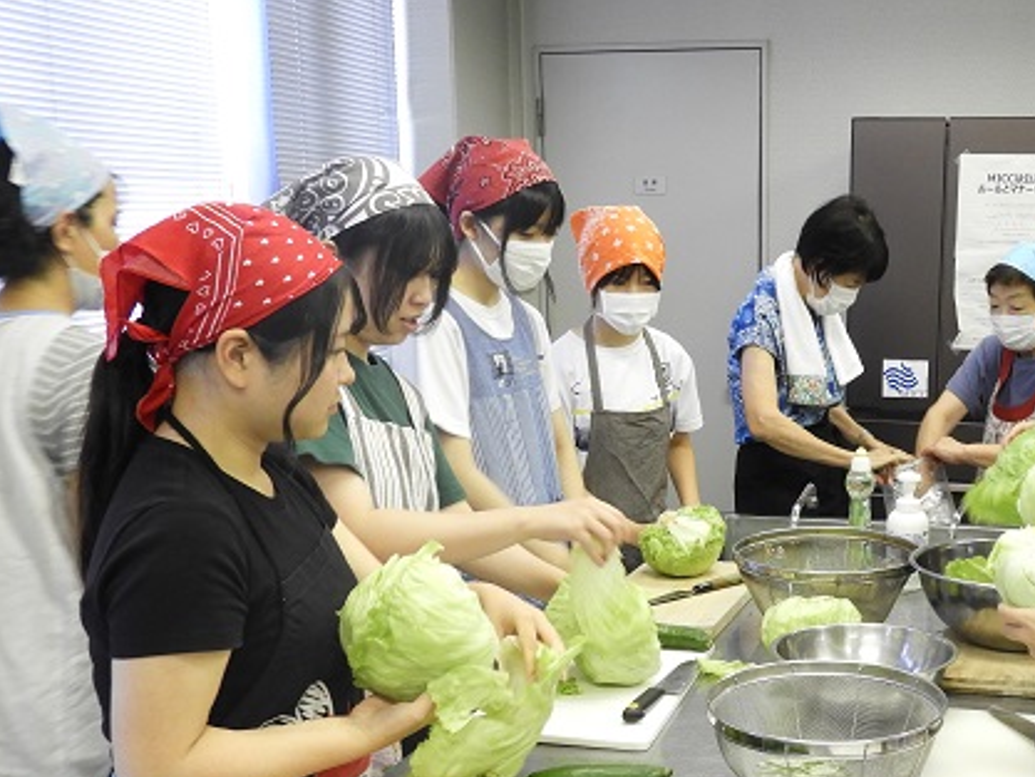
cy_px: 534
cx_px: 764
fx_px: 1376
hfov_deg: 40.2
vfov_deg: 31.2
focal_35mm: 46
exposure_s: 1/30
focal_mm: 5.4
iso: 400
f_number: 3.5
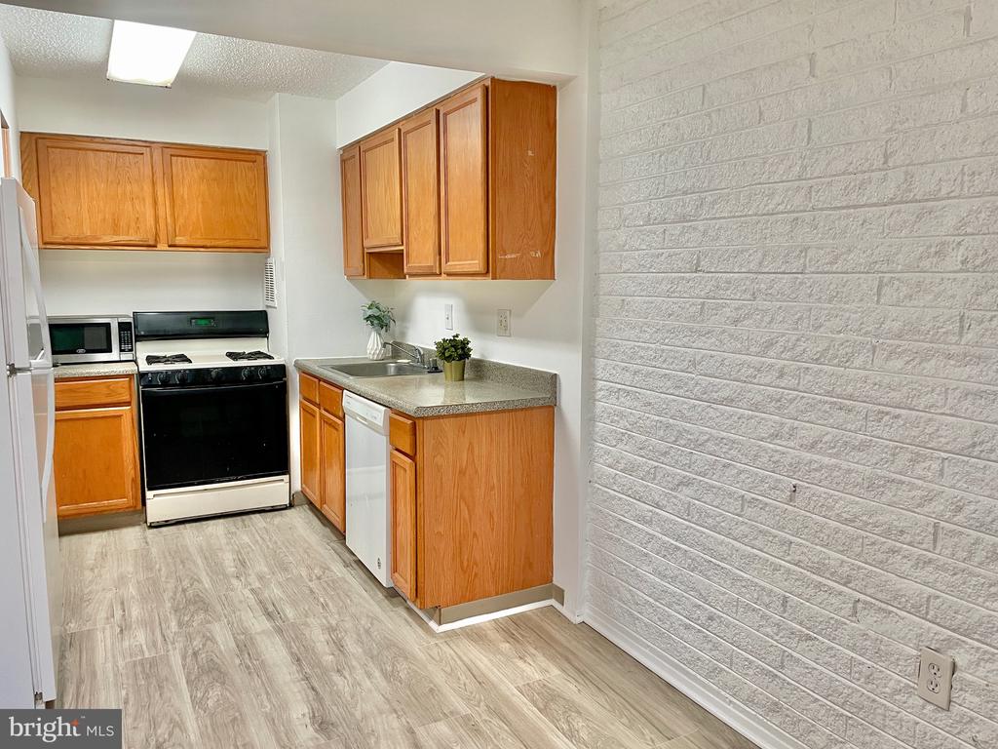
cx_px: 499
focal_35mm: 26
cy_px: 374
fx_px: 750
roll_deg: +0.4
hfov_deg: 67.3
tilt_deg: -6.8
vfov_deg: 53.1
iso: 125
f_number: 1.6
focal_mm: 4.2
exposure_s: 1/60
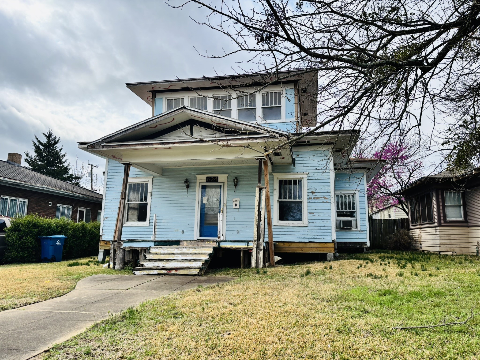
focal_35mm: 26
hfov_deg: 67.3
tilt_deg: +10.2
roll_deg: +0.4
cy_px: 180
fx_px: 361
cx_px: 240
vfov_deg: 53.1
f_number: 1.6
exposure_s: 1/3106
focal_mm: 5.96
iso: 50
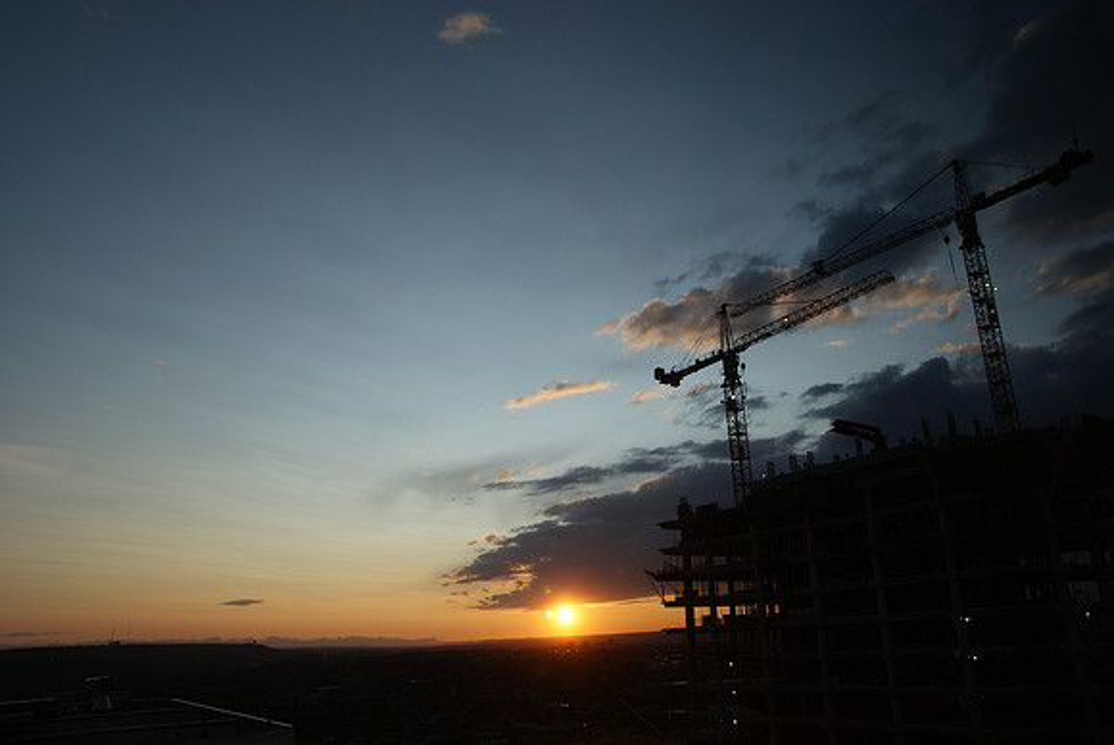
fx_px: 790
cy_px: 372
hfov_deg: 70.4
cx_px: 557
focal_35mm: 26
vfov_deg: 50.5
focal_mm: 17
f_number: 5.6
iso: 100
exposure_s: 1/125
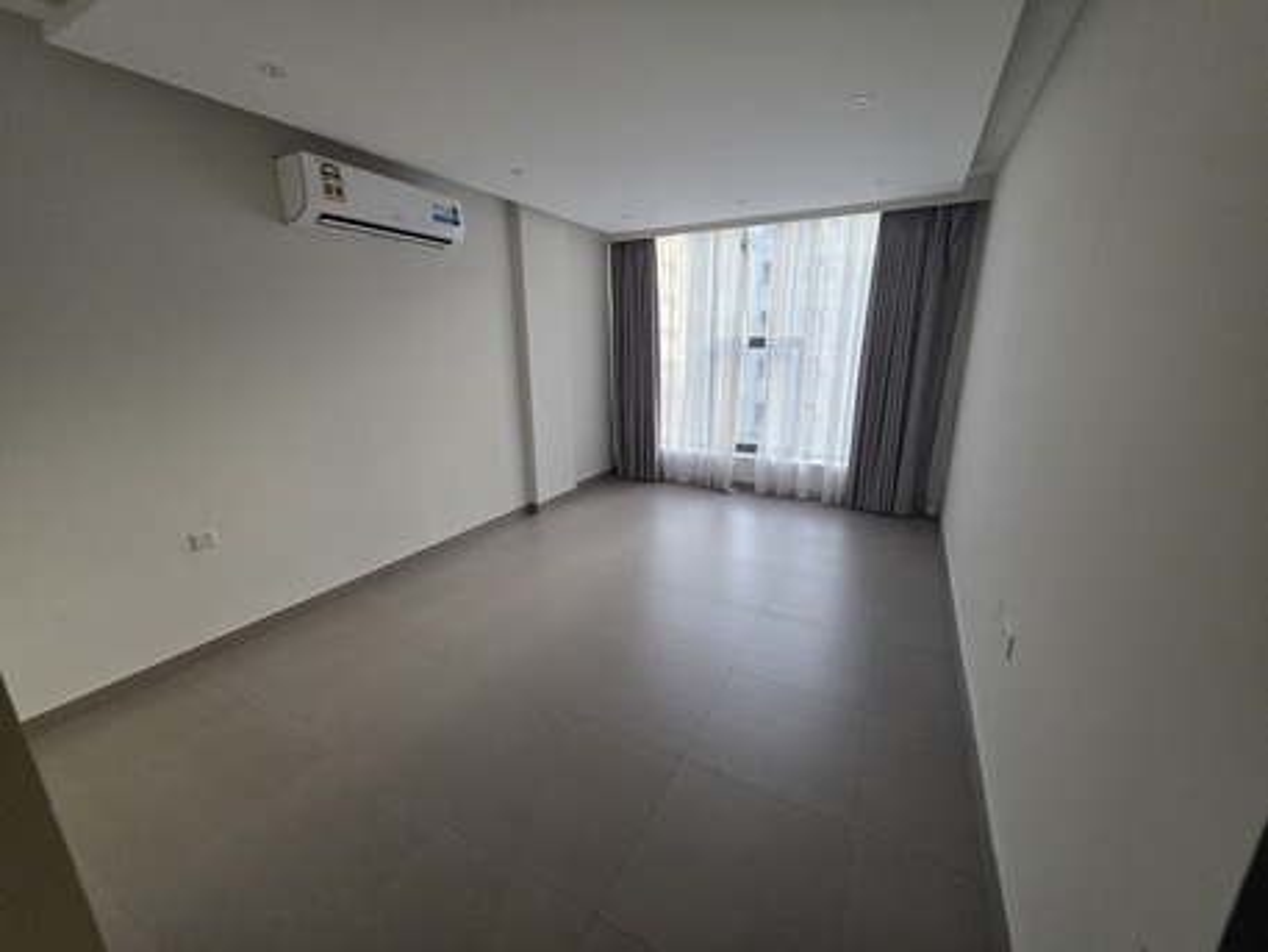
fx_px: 476
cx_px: 634
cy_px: 476
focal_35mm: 13
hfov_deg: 106.2
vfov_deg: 89.9
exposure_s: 1/200
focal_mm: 2.2
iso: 500
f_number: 1.9
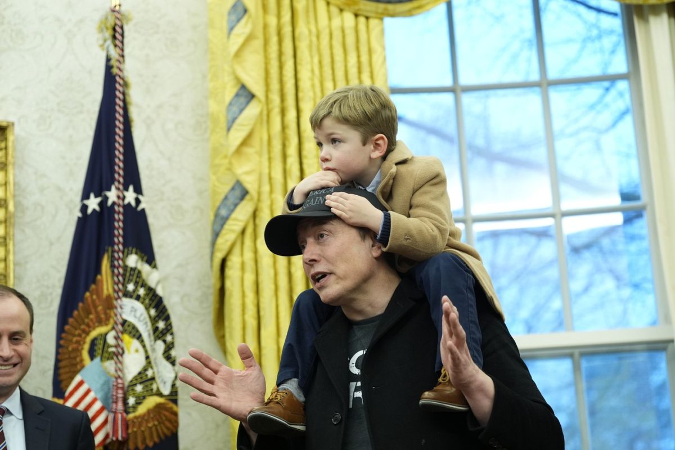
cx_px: 338
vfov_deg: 19.5
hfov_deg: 28.8
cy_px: 225
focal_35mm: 70
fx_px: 1312
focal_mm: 70
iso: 2000
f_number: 3.2
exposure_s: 1/320
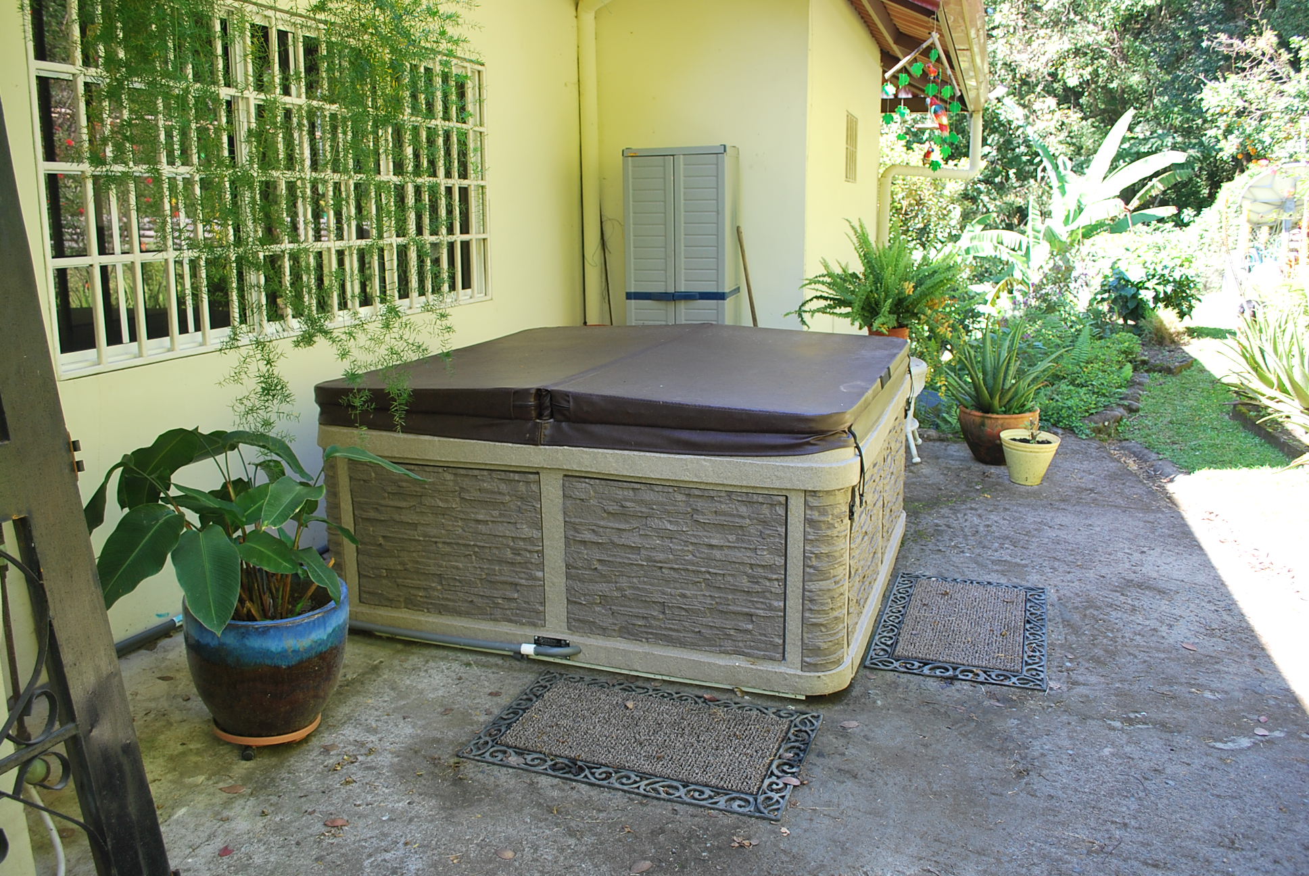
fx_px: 983
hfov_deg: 67.3
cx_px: 654
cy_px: 438
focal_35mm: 27
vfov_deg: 48.0
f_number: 4.5
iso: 200
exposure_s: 1/80
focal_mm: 18
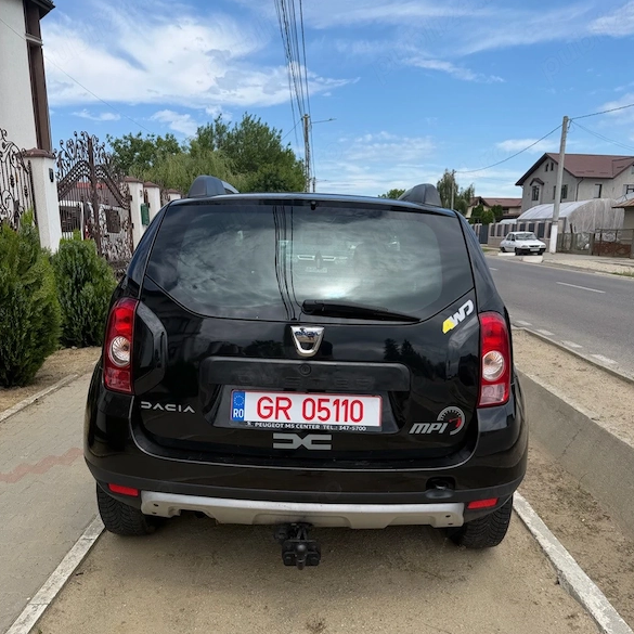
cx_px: 315
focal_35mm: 29
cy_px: 389
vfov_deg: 55.1
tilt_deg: -14.7
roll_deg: -0.3
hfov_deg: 55.6
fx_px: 601
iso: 80
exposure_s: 1/3953
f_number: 1.78
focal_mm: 6.76
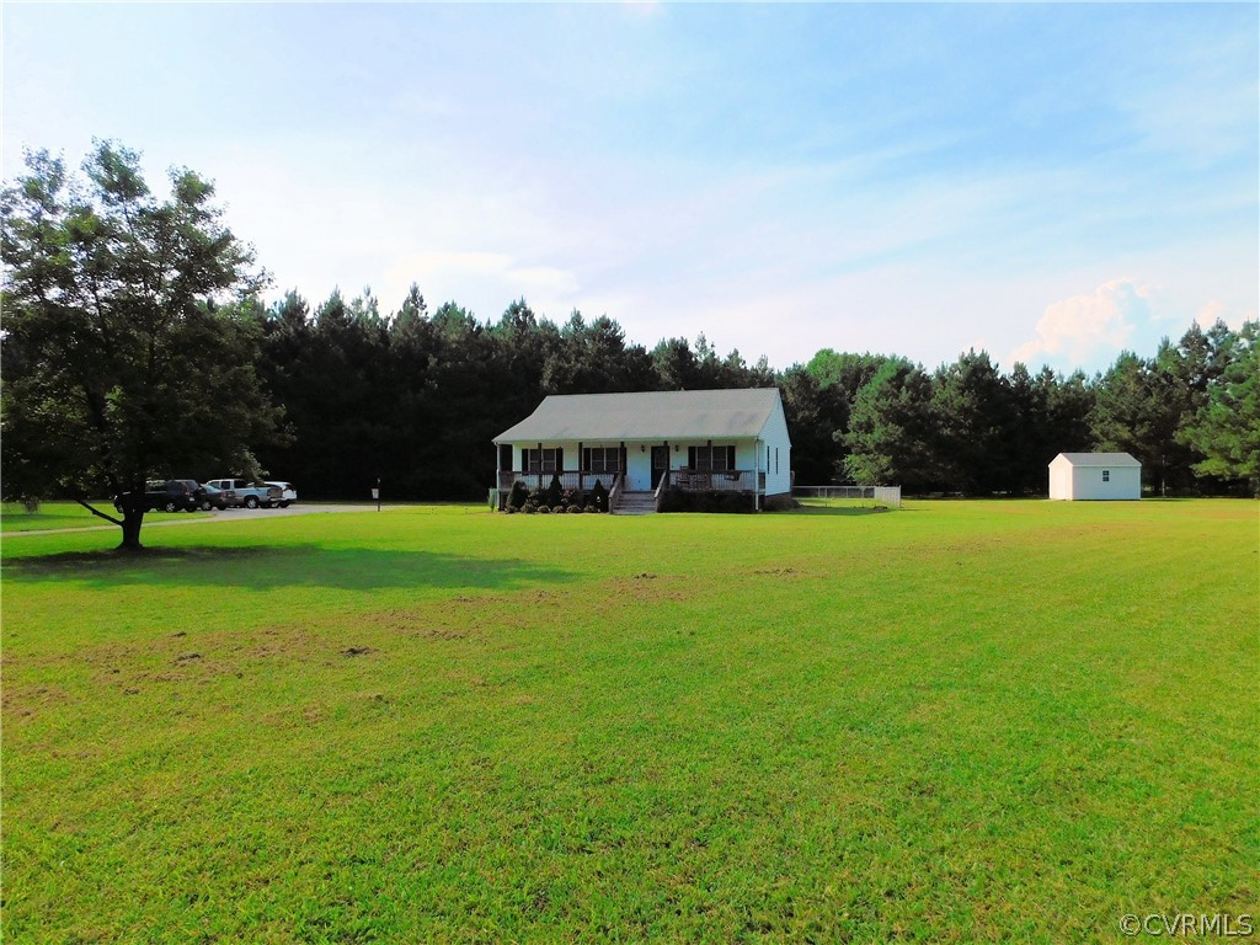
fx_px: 837
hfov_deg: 73.9
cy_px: 472
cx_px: 630
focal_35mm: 23
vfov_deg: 58.9
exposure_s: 1/800
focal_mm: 4
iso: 125
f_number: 6
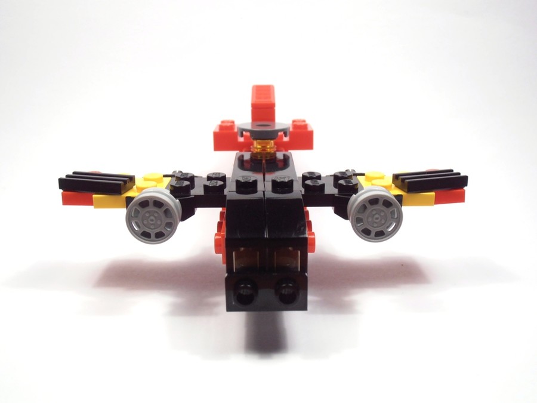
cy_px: 202
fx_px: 574
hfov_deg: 50.1
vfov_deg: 38.7
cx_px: 268
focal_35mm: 37
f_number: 3.9
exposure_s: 1/60
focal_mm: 6.61
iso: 80
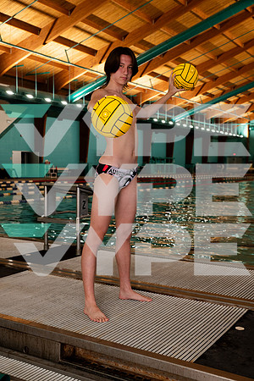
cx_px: 127
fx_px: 444
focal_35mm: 42
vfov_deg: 46.4
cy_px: 190
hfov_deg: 31.9
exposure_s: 1/200
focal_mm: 42
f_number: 5
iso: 800
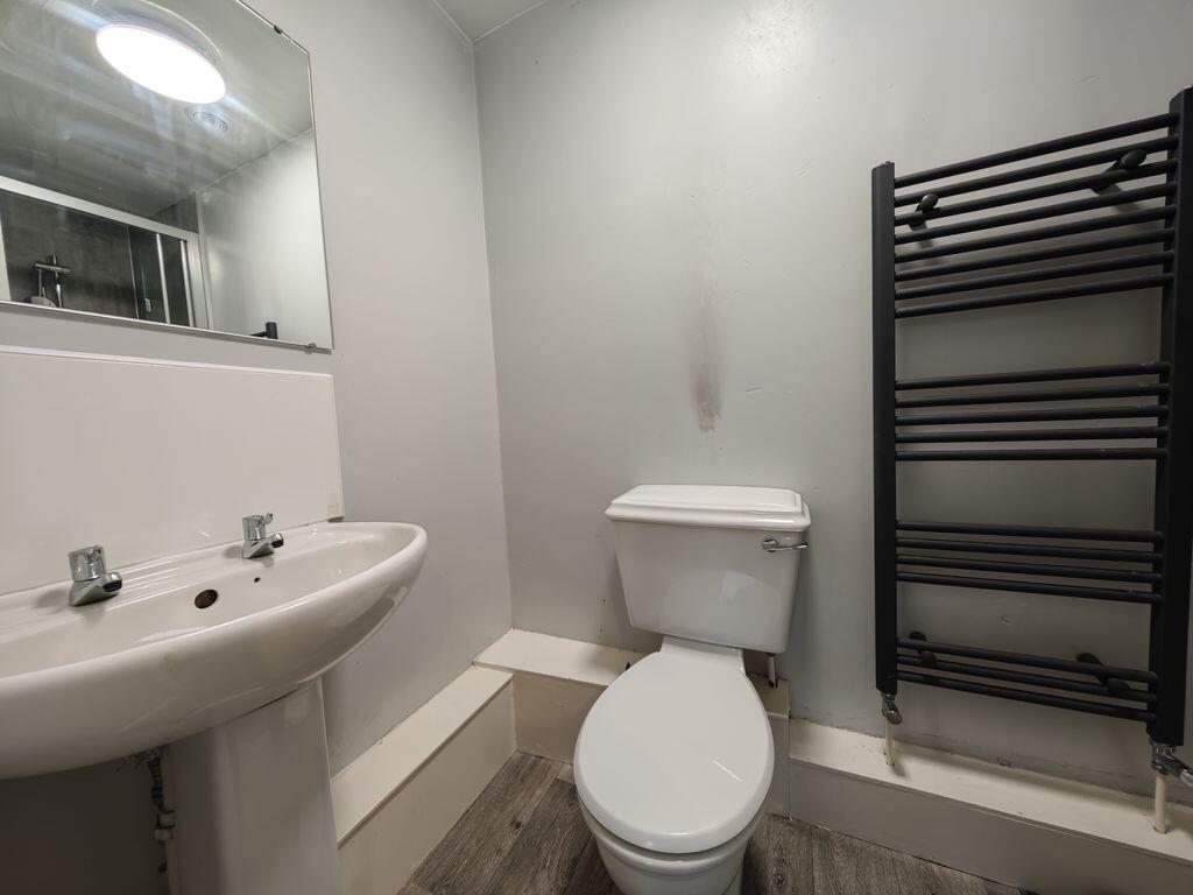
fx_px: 414
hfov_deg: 110.5
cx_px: 596
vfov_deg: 94.5
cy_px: 448
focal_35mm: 12
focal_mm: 2.03
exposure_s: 1/33.3
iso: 200
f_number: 1.8
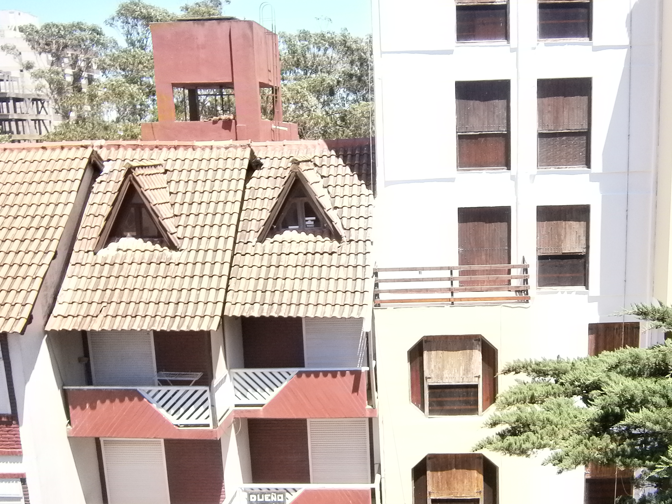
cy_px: 340
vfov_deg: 35.6
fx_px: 776
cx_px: 431
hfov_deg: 46.3
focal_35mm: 40
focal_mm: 4.7
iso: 80
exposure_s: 1/400
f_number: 2.8
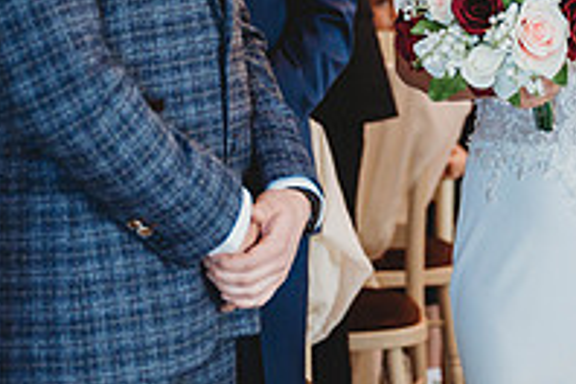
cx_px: 661
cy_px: -15
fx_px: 3008
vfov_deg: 7.3
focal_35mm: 188
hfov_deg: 10.8
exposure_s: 1/160
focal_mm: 59
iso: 1600
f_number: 2.8
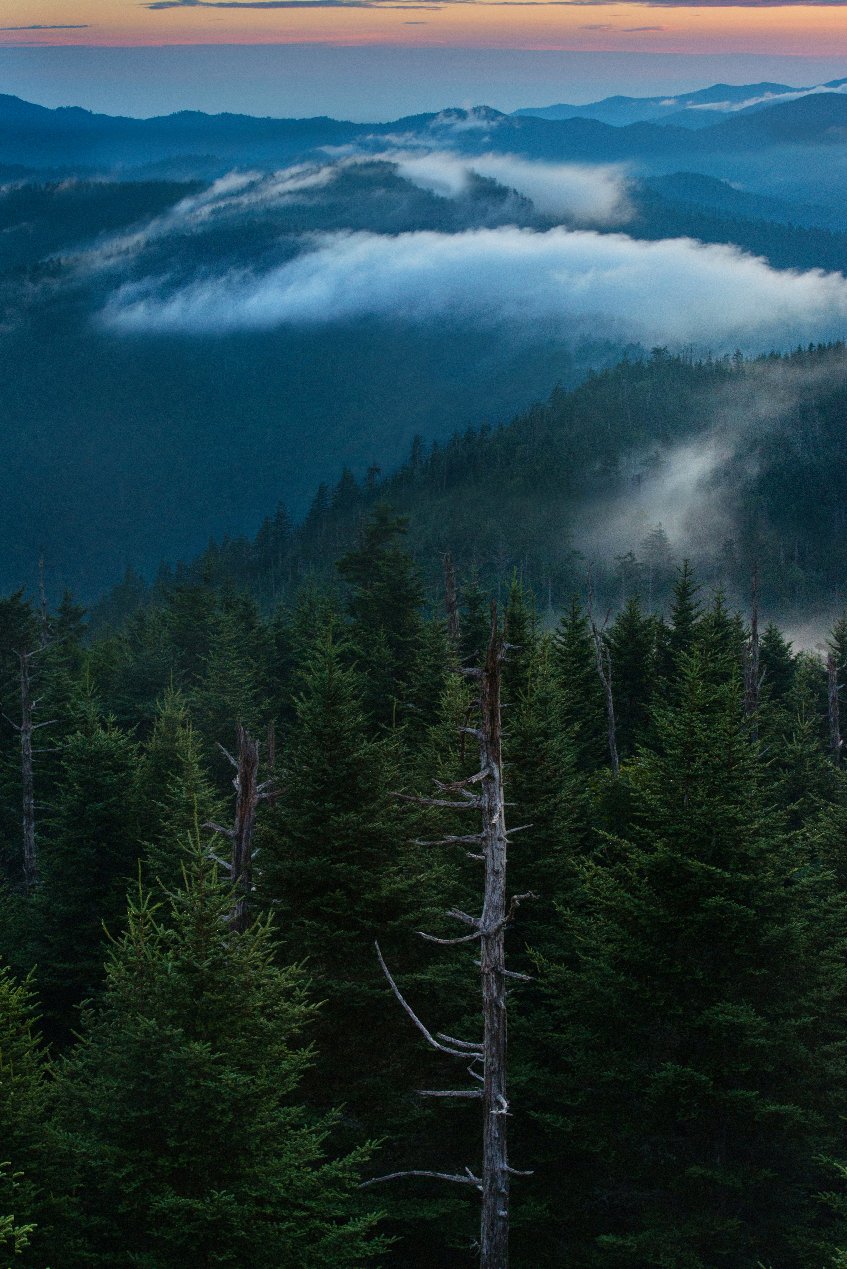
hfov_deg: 19.5
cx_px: 424
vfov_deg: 28.8
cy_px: 634
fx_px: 2468
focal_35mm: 70
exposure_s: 1/8
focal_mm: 70
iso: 800
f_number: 11
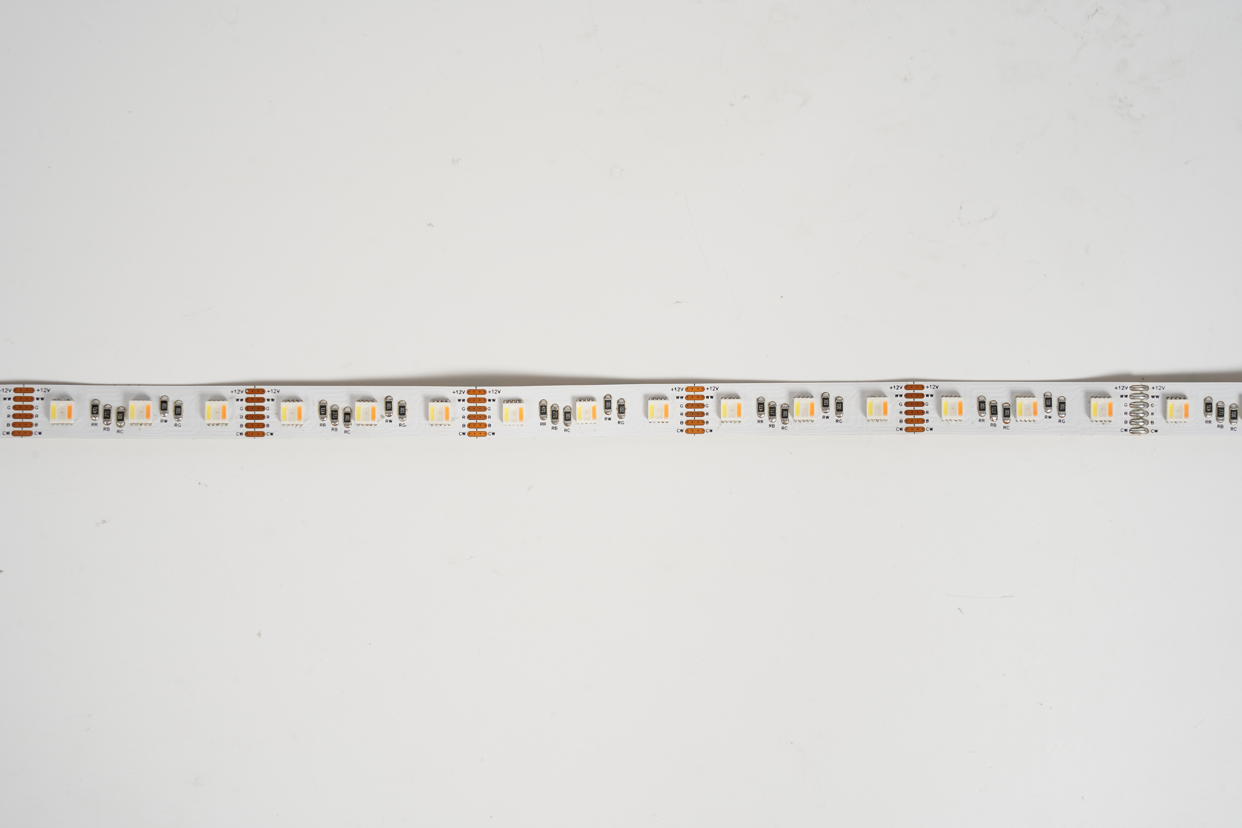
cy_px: 414
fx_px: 2380
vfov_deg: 19.7
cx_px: 621
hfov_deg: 29.2
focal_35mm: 69
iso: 100
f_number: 14
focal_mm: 69
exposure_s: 1/125
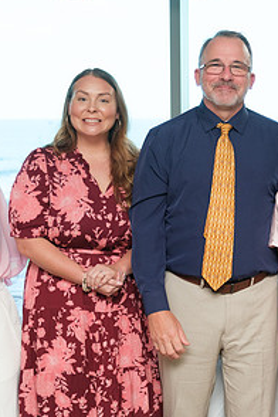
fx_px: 961
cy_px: 265
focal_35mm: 83
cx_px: 210
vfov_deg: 24.4
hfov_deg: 16.4
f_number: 2.8
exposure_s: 1/125
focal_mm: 28.3
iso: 640
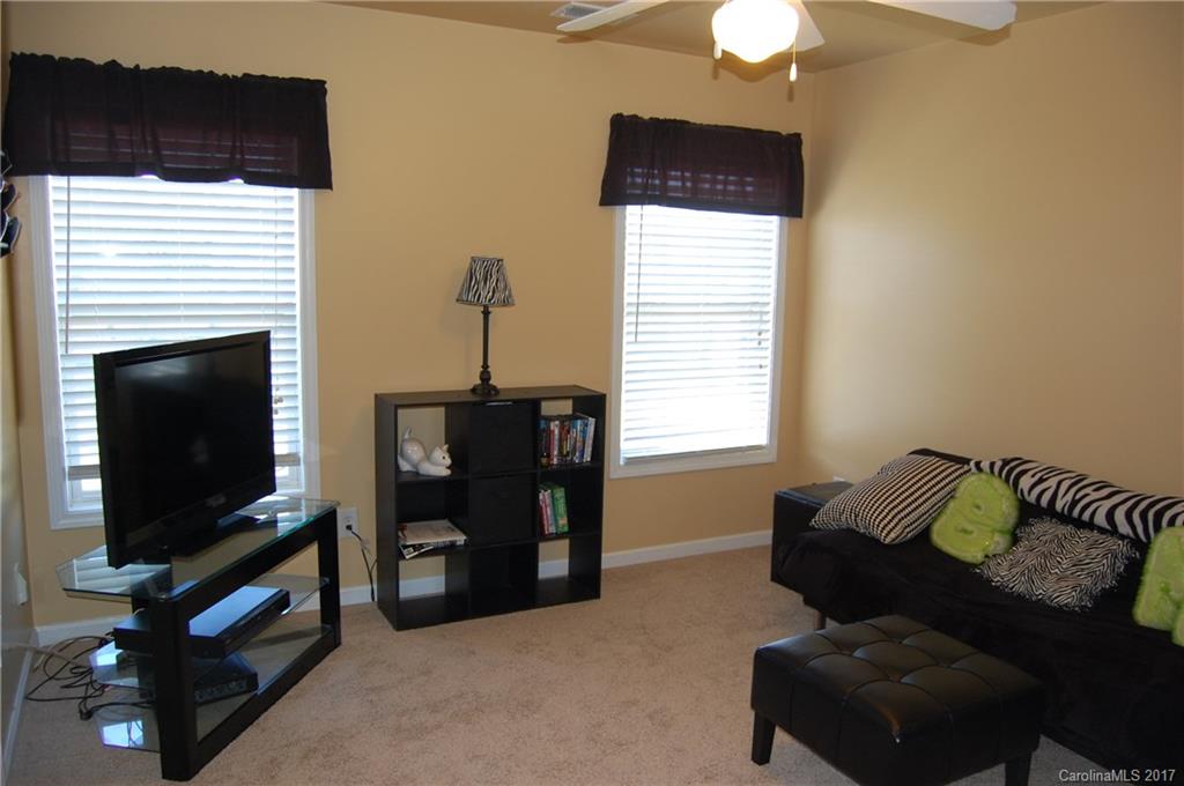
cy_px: 393
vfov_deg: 47.8
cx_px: 592
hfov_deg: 67.4
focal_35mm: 27
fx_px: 887
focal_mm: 18
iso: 400
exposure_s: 1/60
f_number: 3.5
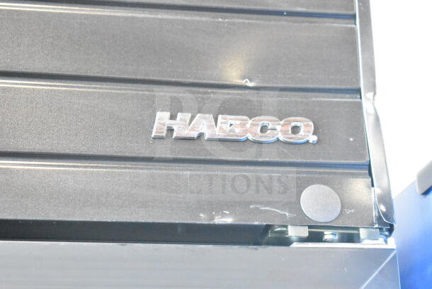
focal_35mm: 82
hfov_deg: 24.6
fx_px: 990
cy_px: 144
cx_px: 216
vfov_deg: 16.6
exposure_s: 1/100
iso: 18000
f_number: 5.6
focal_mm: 55
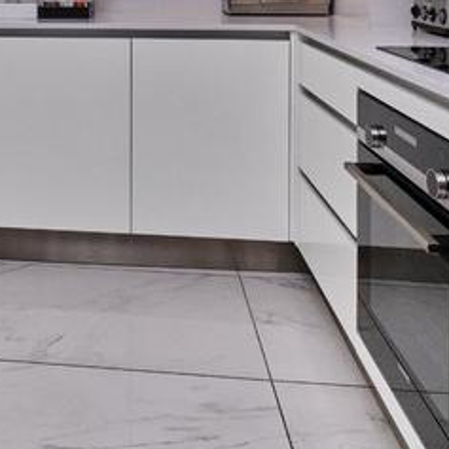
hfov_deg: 37.1
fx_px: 631
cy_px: -26
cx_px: 63
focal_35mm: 43
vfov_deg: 34.6
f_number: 10
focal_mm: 10
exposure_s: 1/200
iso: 800
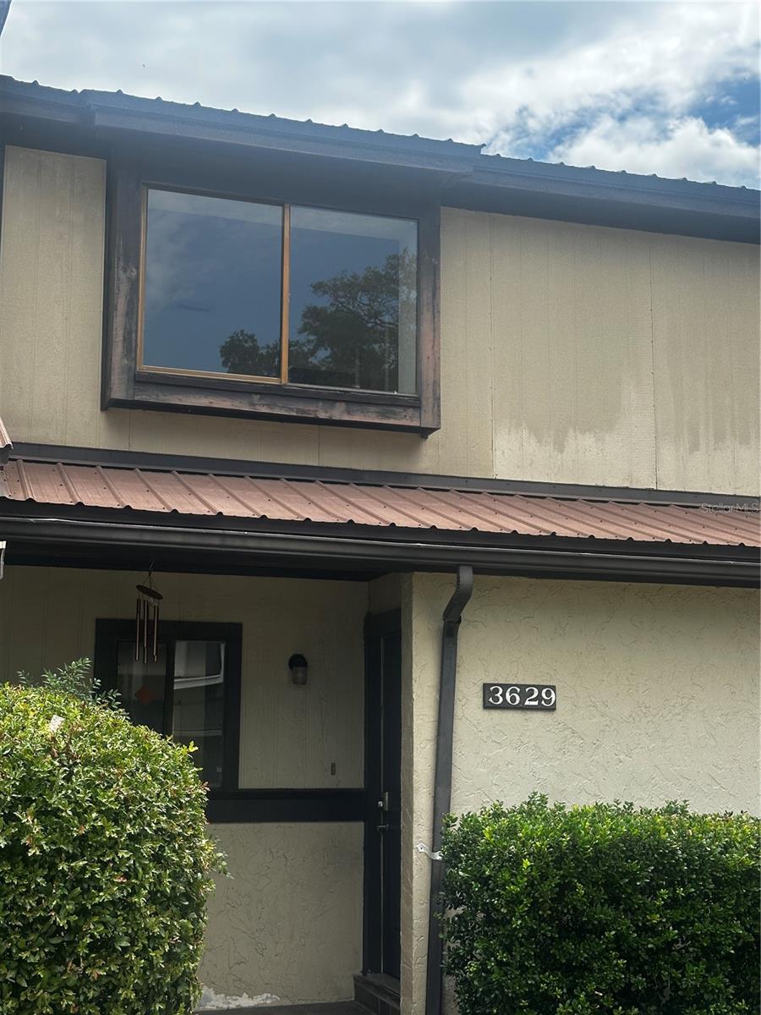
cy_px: 508
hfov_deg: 30.3
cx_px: 380
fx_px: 1407
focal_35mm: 48
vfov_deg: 39.7
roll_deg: -2.0
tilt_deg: +10.1
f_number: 1.78
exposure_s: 1/2203
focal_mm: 6.86
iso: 64
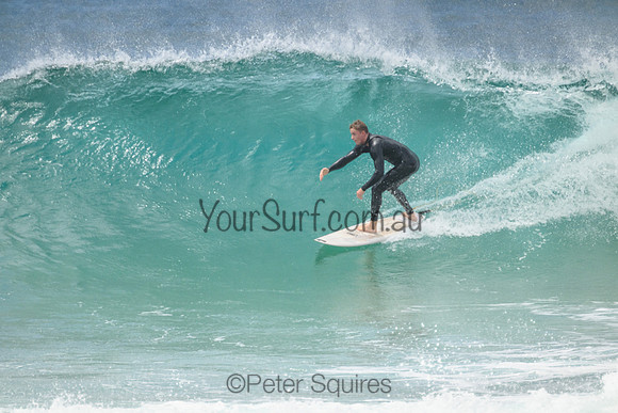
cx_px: 309
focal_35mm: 800
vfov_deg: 1.7
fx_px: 13736
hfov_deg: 2.6
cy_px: 206
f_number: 11
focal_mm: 800
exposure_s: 1/2000
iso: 900
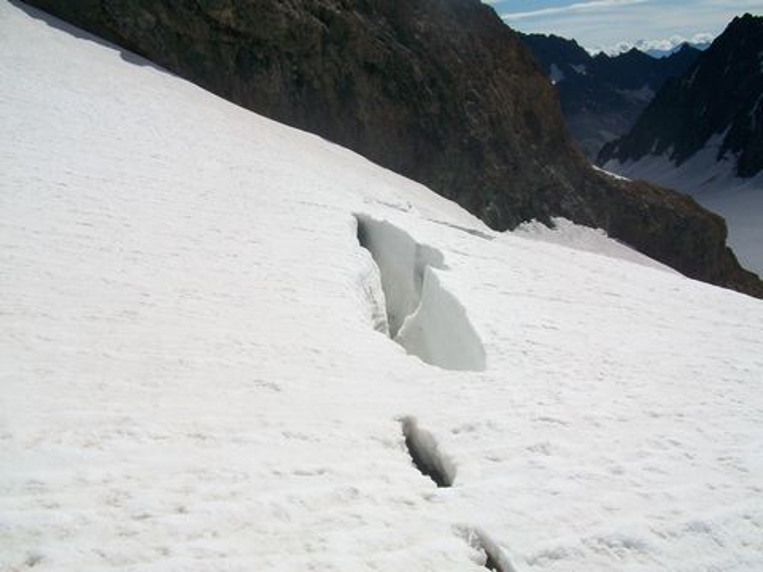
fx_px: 749
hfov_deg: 54.0
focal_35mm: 34
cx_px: 382
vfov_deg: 41.8
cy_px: 286
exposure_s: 1/1401
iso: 80
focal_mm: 5.7
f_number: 5.5
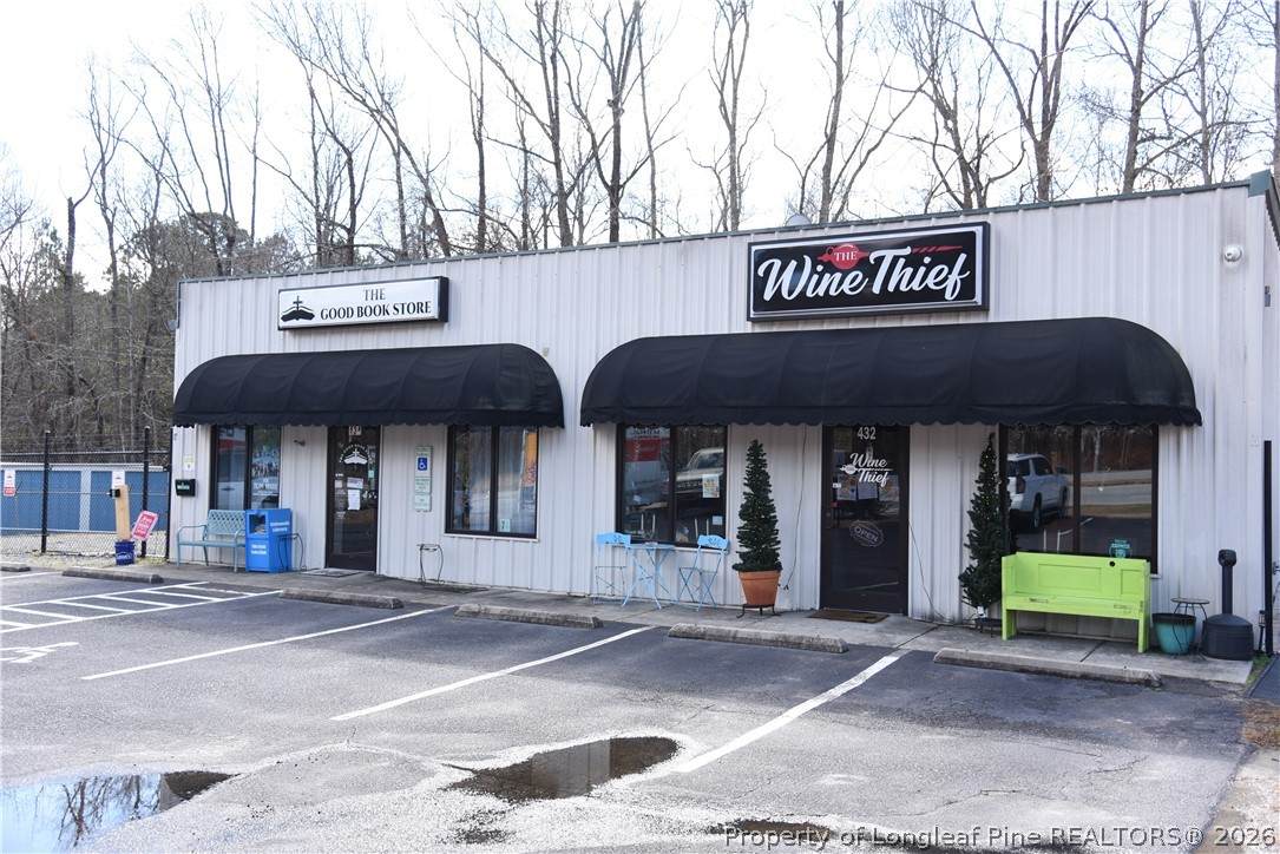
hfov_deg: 55.8
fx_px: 1209
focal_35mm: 34
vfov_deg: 38.9
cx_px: 640
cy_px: 427
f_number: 4.5
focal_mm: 34
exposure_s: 1/200
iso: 160
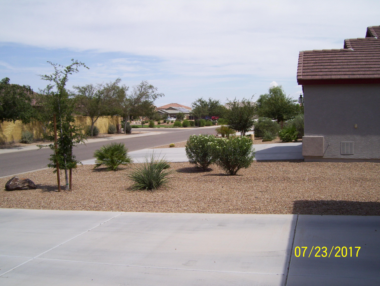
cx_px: 190
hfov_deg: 51.3
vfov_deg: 39.7
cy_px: 143
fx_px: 396
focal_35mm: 36
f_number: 4.8
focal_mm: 6
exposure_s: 1/1000
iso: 80
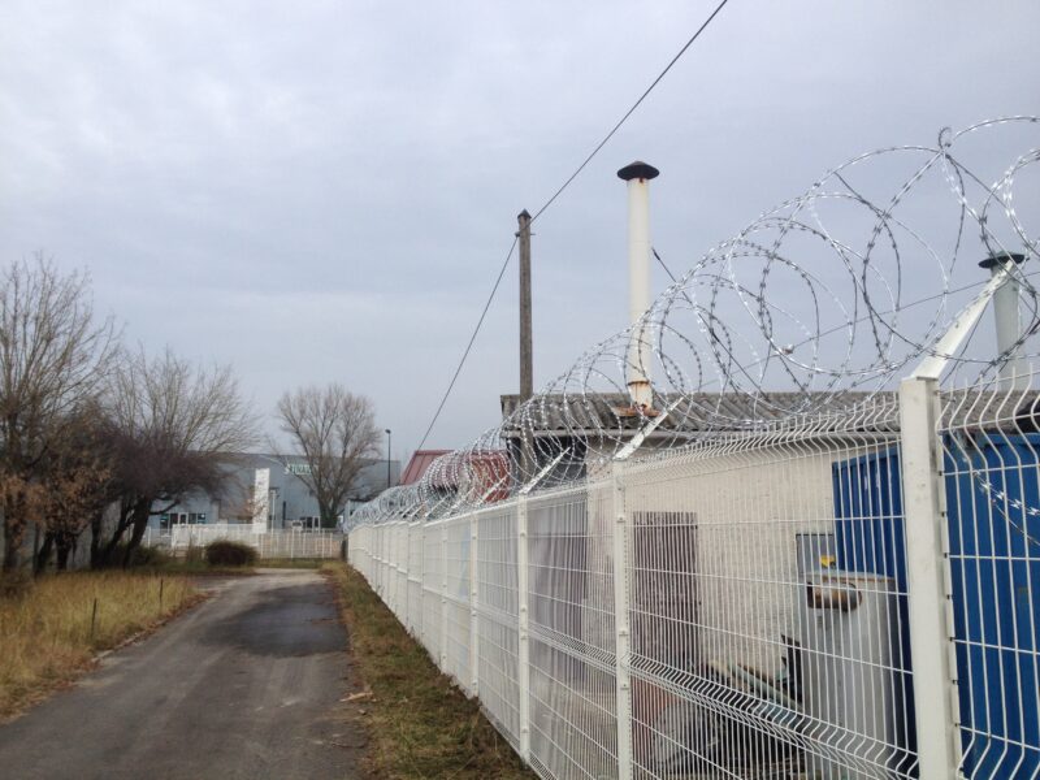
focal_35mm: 35
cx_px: 520
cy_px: 390
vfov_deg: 40.7
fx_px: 1052
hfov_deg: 52.6
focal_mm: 4.28
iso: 50
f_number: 2.4
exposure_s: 1/280
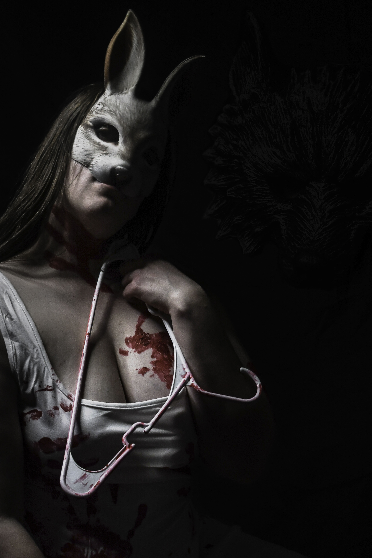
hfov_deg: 43.6
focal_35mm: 30
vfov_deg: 61.9
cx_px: 186
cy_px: 279
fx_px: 465
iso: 500
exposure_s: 1/6
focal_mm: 20
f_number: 4.5
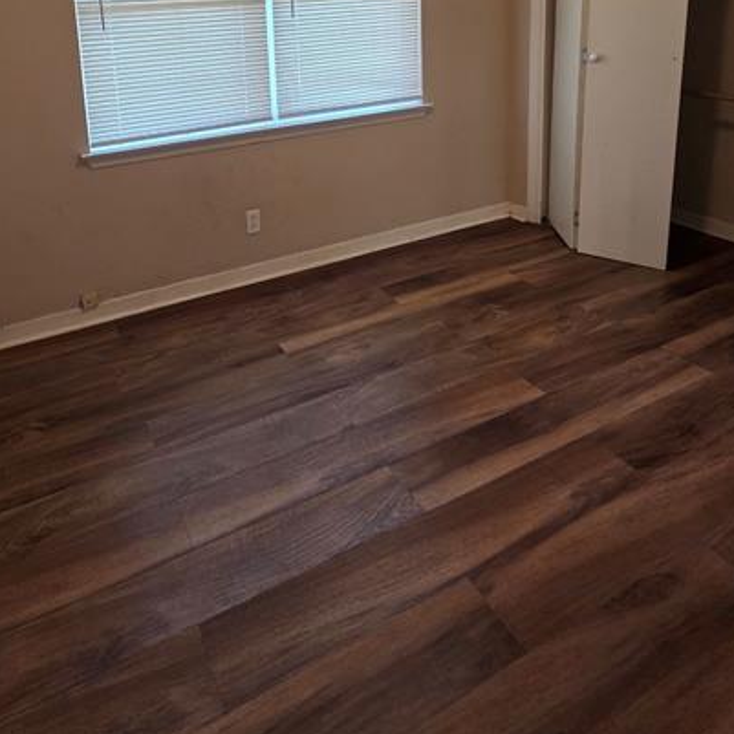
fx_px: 528
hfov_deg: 68.5
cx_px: 275
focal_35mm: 22
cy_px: 99
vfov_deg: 60.9
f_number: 2.2
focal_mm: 2.2
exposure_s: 1/60
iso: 250
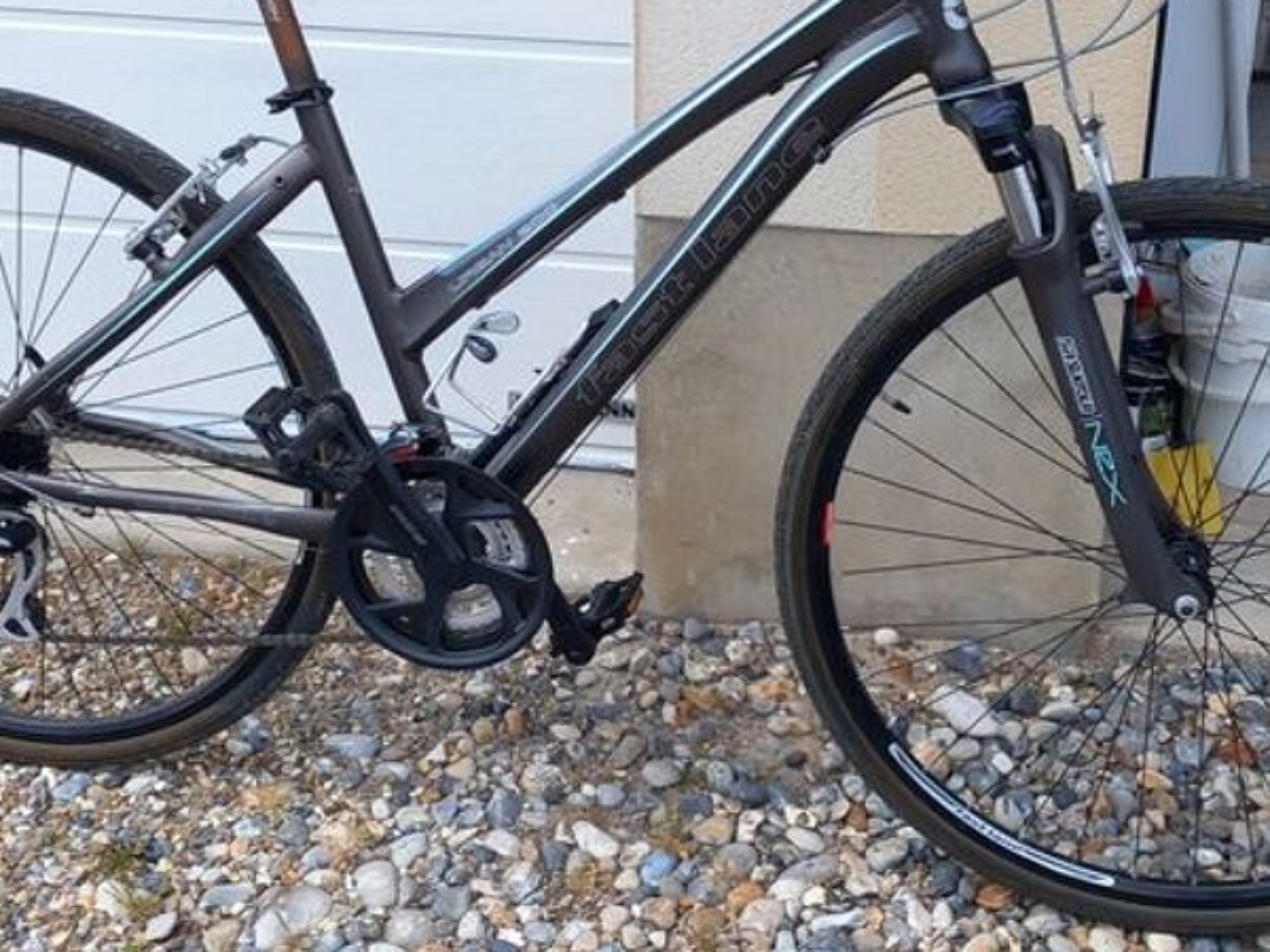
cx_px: 654
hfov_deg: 32.2
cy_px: 333
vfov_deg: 24.3
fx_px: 2201
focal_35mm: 60
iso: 20
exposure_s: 1/114
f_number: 1.8
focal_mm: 4
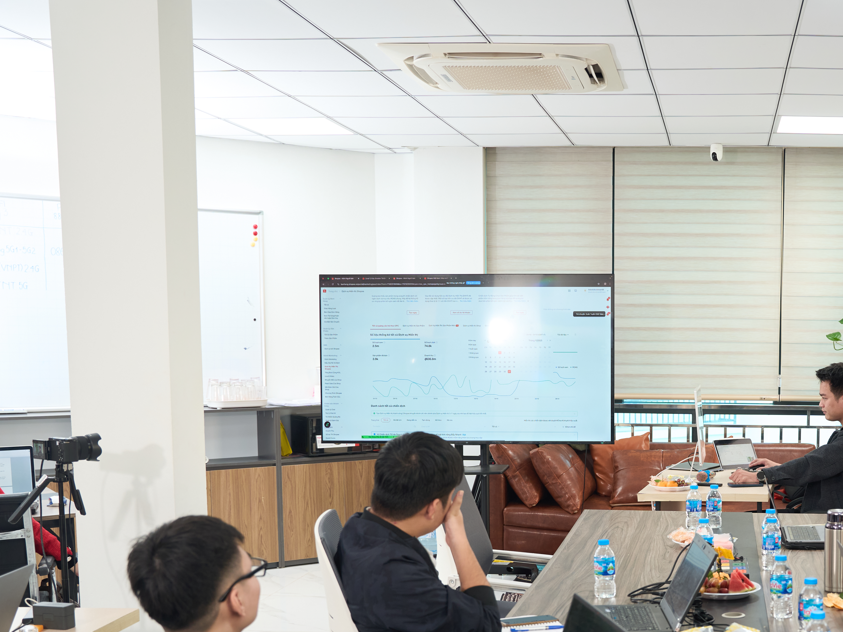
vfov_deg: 28.6
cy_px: 473
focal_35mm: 50
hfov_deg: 36.6
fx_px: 1221
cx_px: 687
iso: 500
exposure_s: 1/125
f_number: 3.5
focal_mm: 30.7
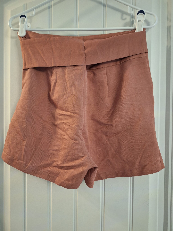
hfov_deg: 58.9
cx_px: 86
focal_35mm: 23
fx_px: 153
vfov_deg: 73.9
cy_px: 116
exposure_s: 1/30
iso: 250
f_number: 1.8
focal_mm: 5.54
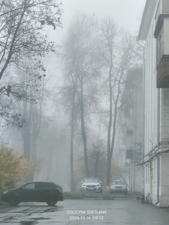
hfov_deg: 15.1
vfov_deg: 20.0
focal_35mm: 98
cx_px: 86
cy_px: 108
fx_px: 638
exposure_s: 1/411
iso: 50
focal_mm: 6.19
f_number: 1.65
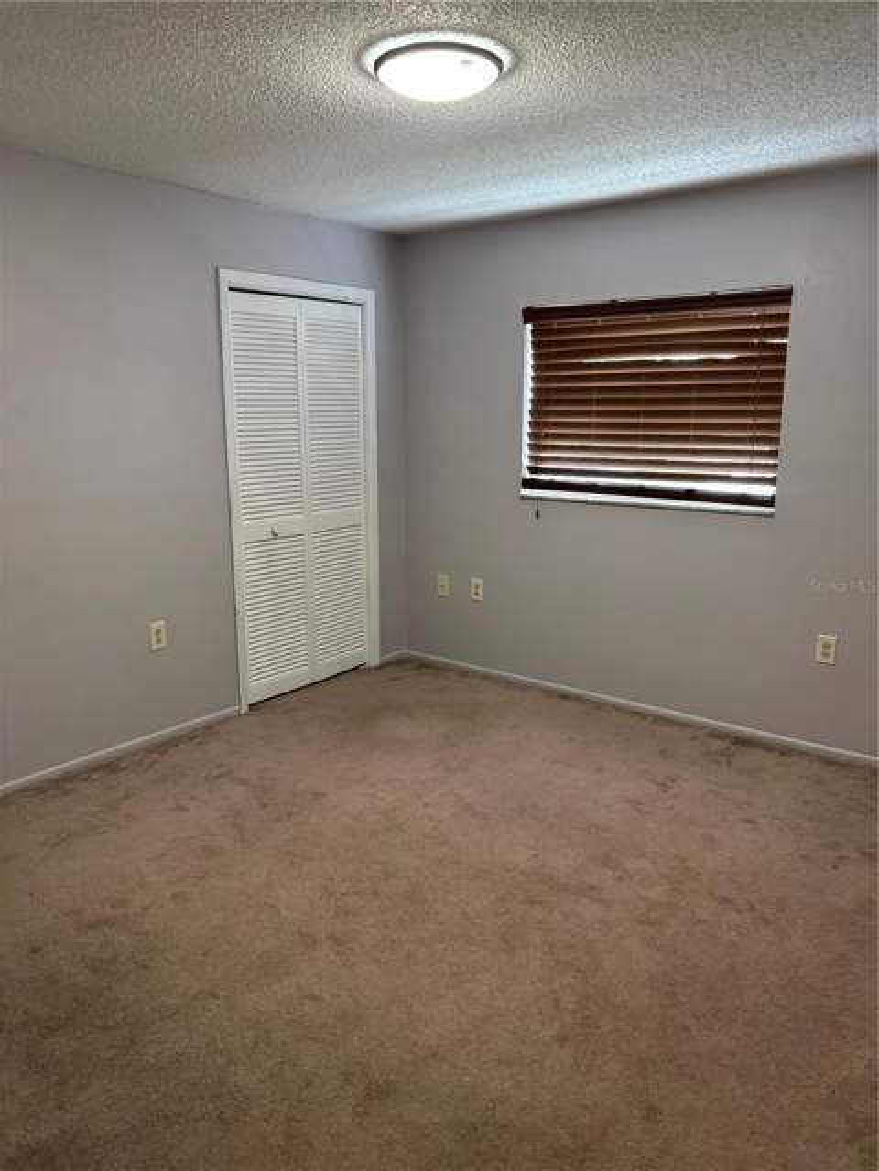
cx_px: 440
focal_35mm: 26
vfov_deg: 67.3
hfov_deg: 53.1
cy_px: 586
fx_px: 880
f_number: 1.6
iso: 250
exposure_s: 1/60
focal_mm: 5.96
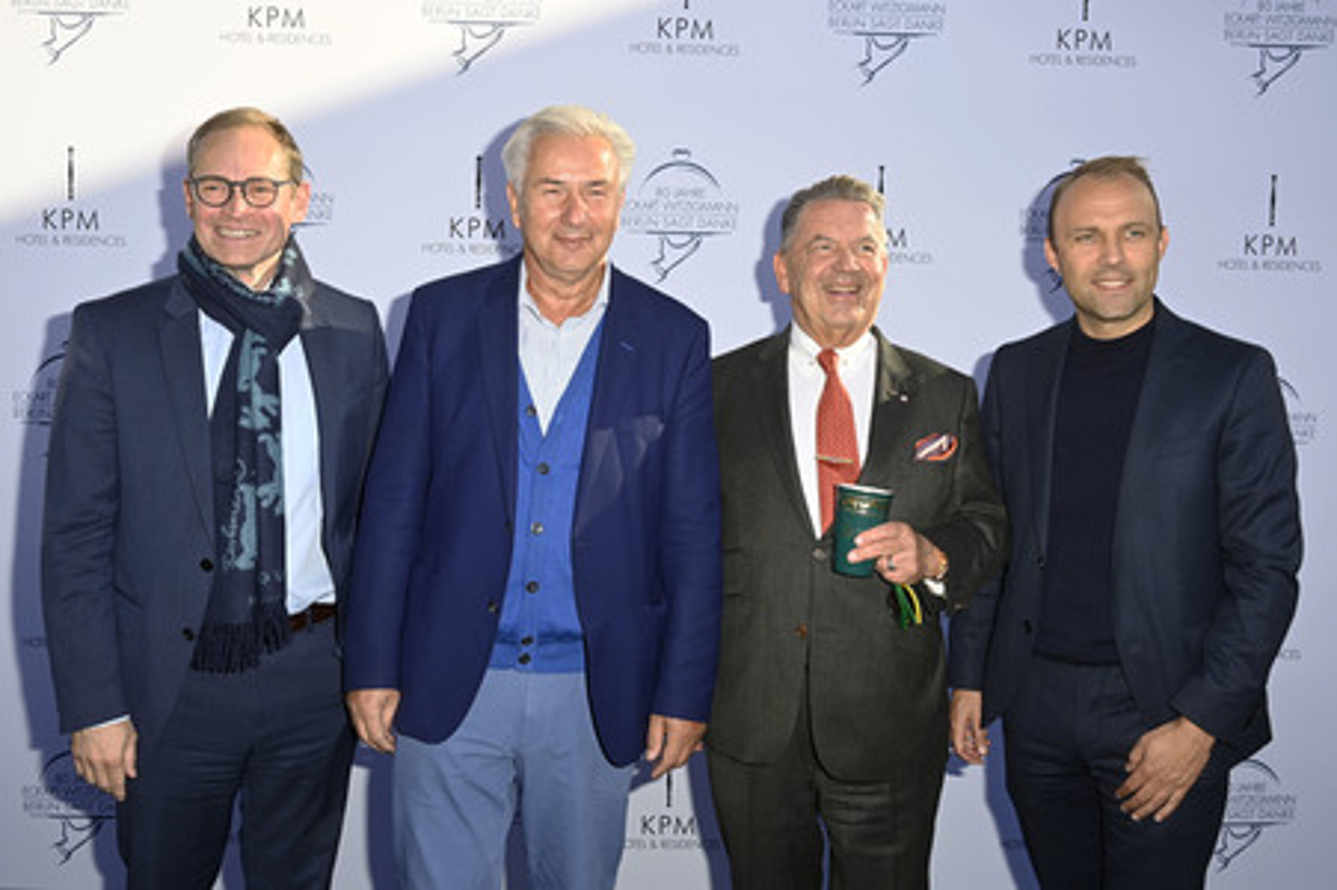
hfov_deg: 65.5
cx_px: 668
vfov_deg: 46.3
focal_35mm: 28
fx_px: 1039
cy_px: 445
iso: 200
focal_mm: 28
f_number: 8
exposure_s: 1/200
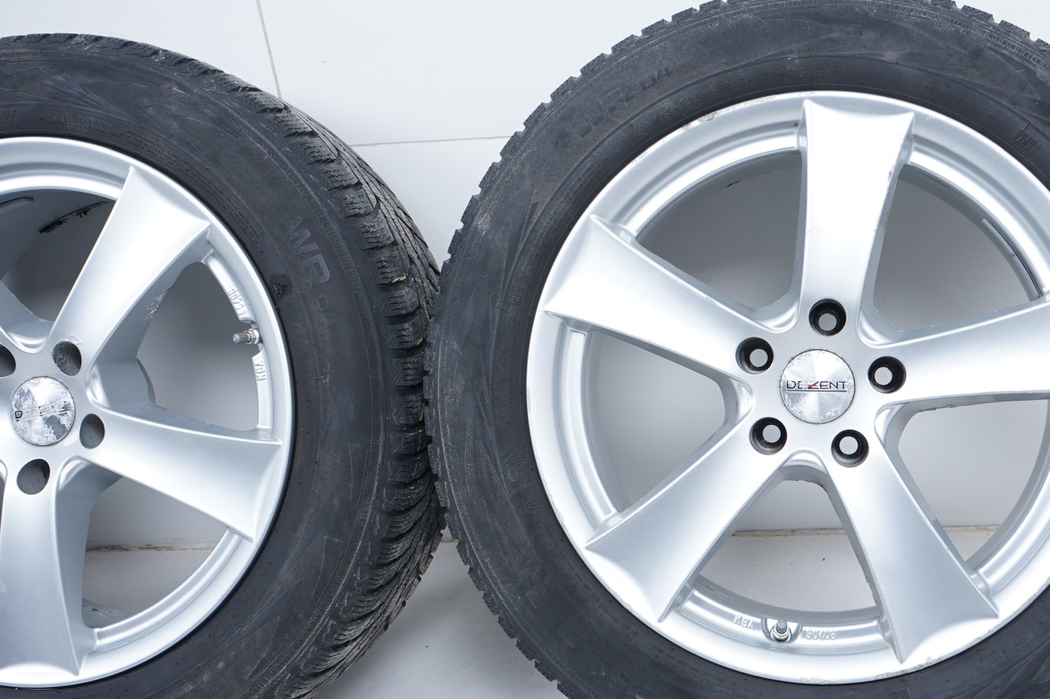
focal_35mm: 44
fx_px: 1282
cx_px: 661
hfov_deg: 44.1
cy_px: 375
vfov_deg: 30.5
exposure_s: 1/100
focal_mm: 34
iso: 250
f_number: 7.1
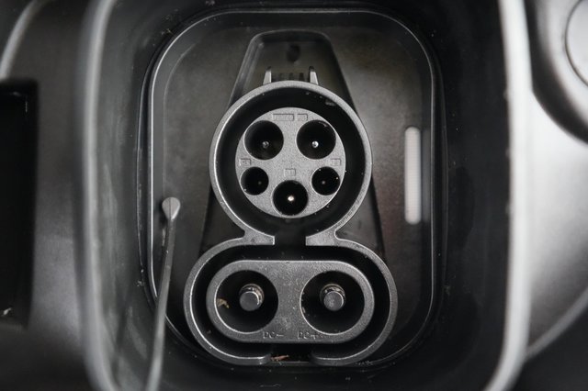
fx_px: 424
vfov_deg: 49.5
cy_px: 196
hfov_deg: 69.4
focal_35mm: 26
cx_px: 294
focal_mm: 26
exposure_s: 1/30
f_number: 2.8
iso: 12800
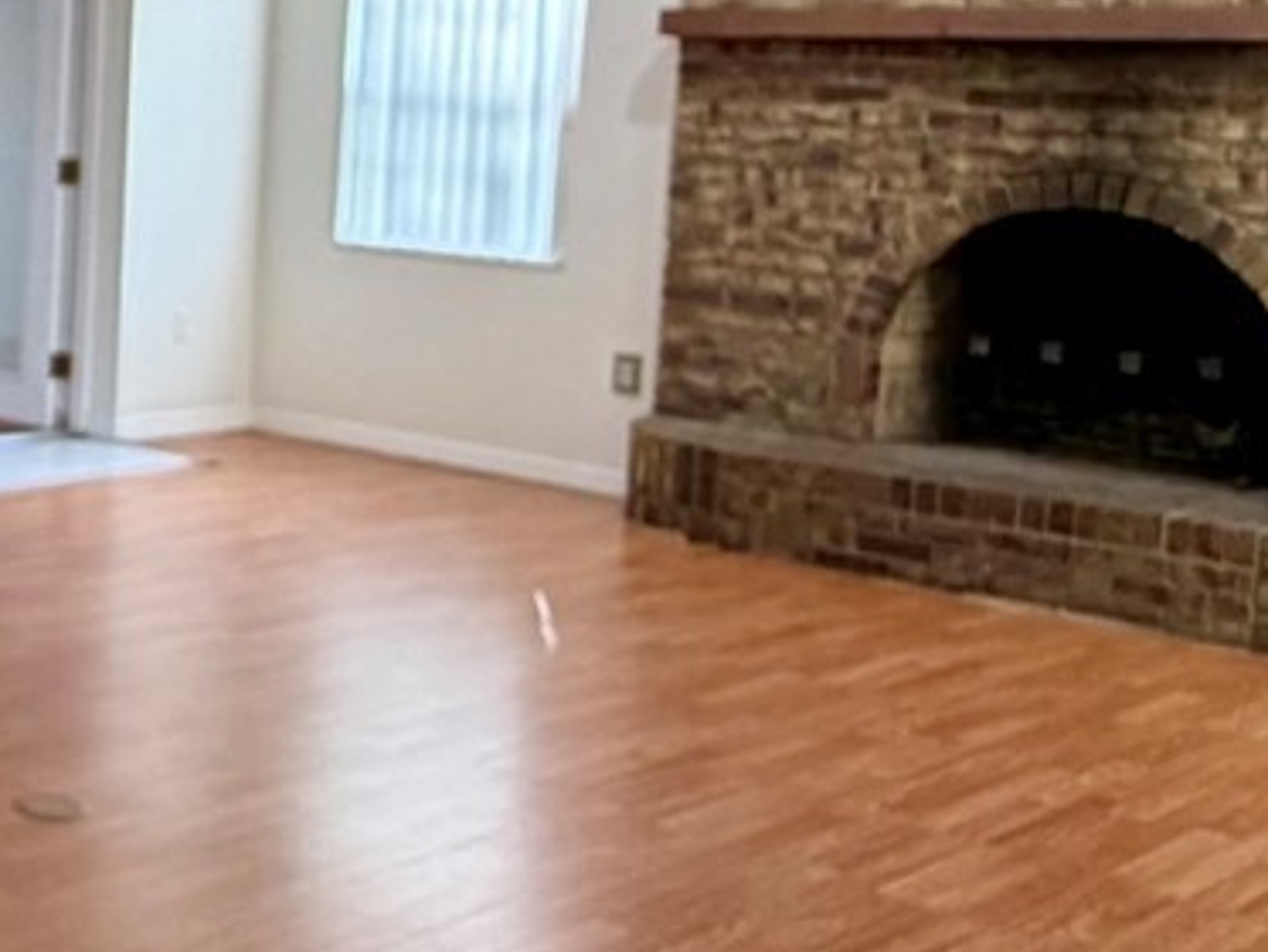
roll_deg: -1.6
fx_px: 2199
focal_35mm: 60
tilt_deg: -3.9
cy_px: 214
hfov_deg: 26.4
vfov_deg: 24.1
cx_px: -452
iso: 200
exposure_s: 1/120
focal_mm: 2.22
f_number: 2.2
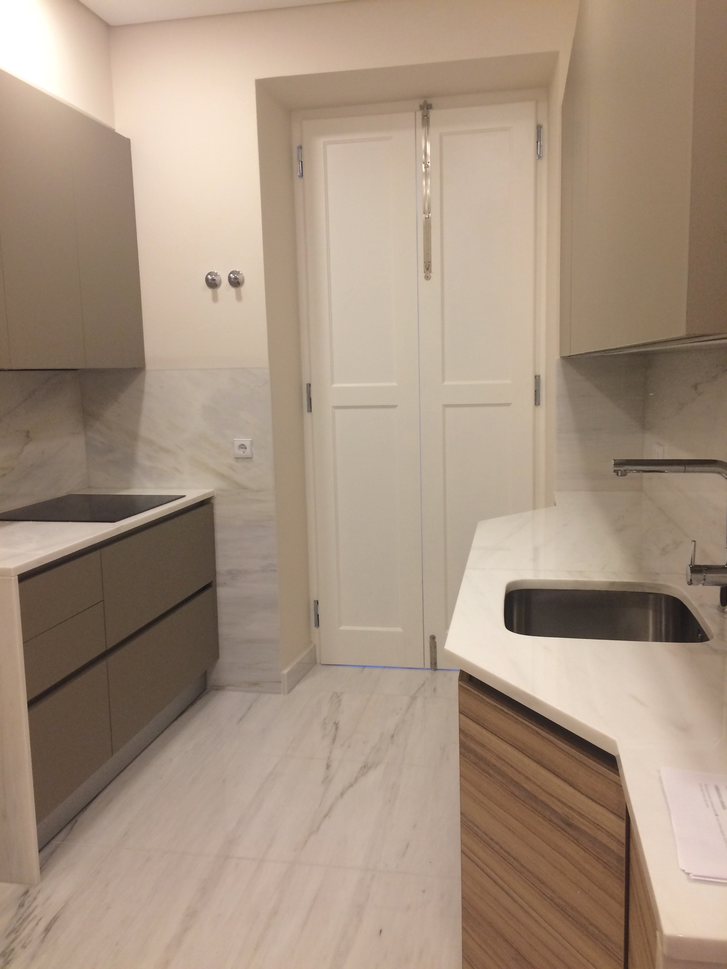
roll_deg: +3.0
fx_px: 812
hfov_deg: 48.2
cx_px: 364
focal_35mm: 29
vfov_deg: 61.7
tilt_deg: -7.3
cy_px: 484
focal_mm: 4.15
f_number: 2.2
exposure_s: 1/33
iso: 100
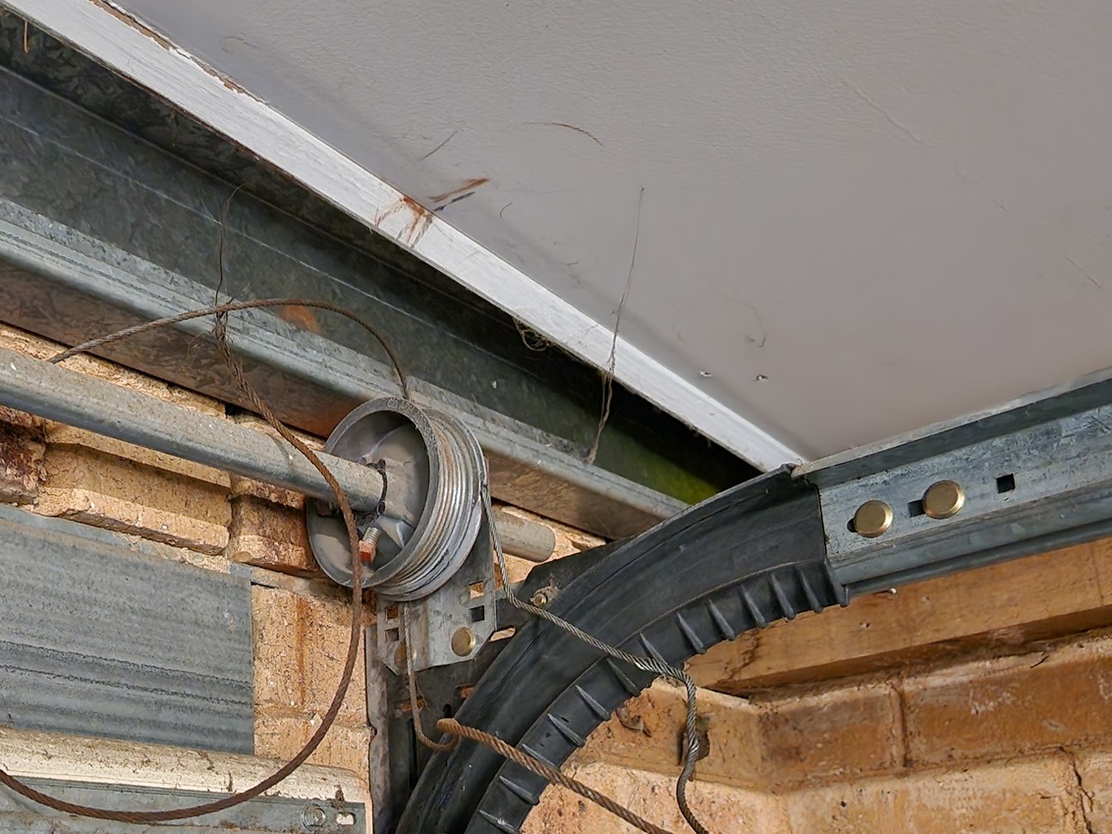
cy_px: 619
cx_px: 402
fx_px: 1253
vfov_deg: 36.0
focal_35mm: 39
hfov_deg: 47.3
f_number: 1.8
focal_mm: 5.4
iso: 640
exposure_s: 1/10
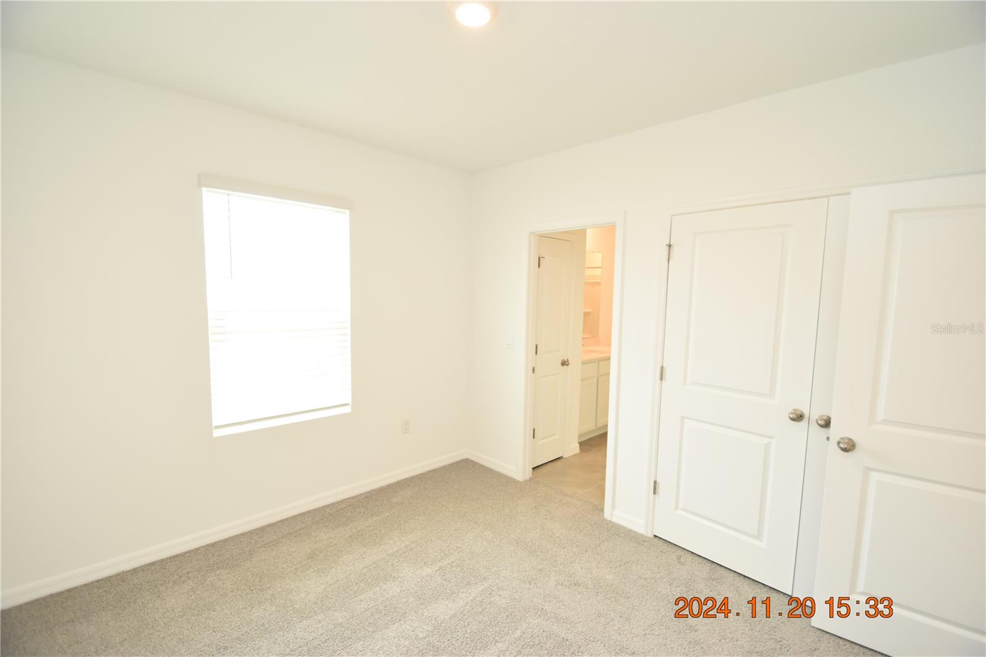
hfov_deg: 100.4
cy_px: 328
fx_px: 411
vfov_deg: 77.3
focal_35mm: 15
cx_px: 493
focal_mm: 10
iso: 800
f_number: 4.5
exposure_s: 1/100
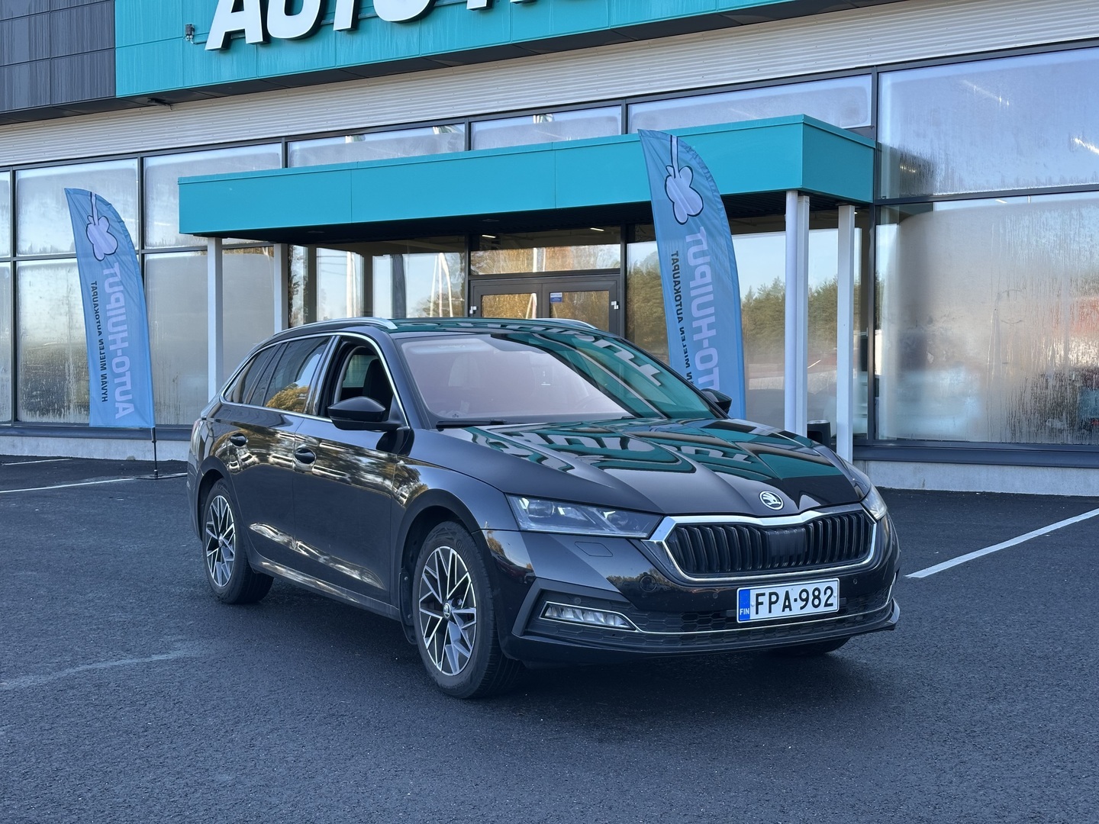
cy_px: 412
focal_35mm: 48
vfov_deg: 30.3
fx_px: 1524
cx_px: 550
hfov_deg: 39.7
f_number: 1.78
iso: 64
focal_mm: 6.86
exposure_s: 1/265
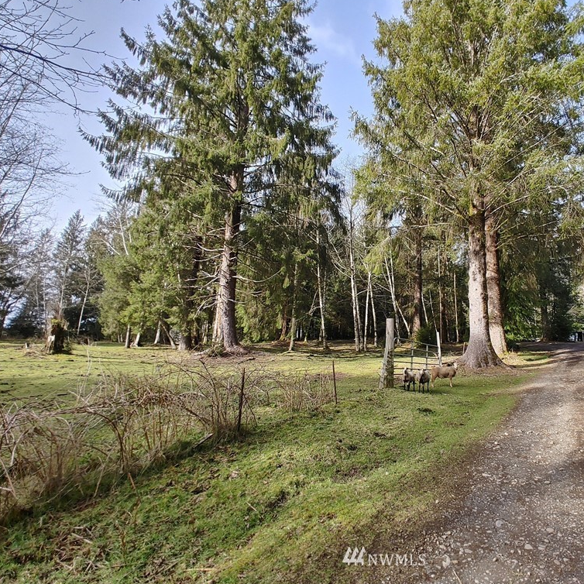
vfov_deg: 80.7
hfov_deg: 78.3
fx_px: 344
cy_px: 288
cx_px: 386
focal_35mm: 18
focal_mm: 1.78
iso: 50
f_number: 1.9
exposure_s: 1/223
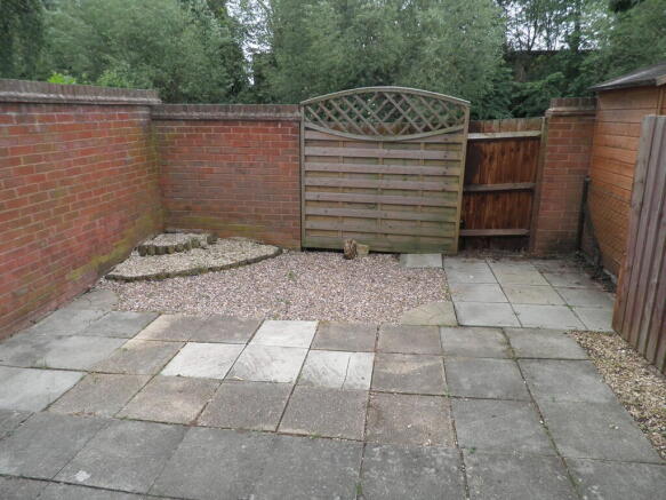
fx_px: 462
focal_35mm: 24
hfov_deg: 71.6
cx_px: 333
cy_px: 250
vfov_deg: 56.8
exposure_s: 1/80
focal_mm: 4.3
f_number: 3.3
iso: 64
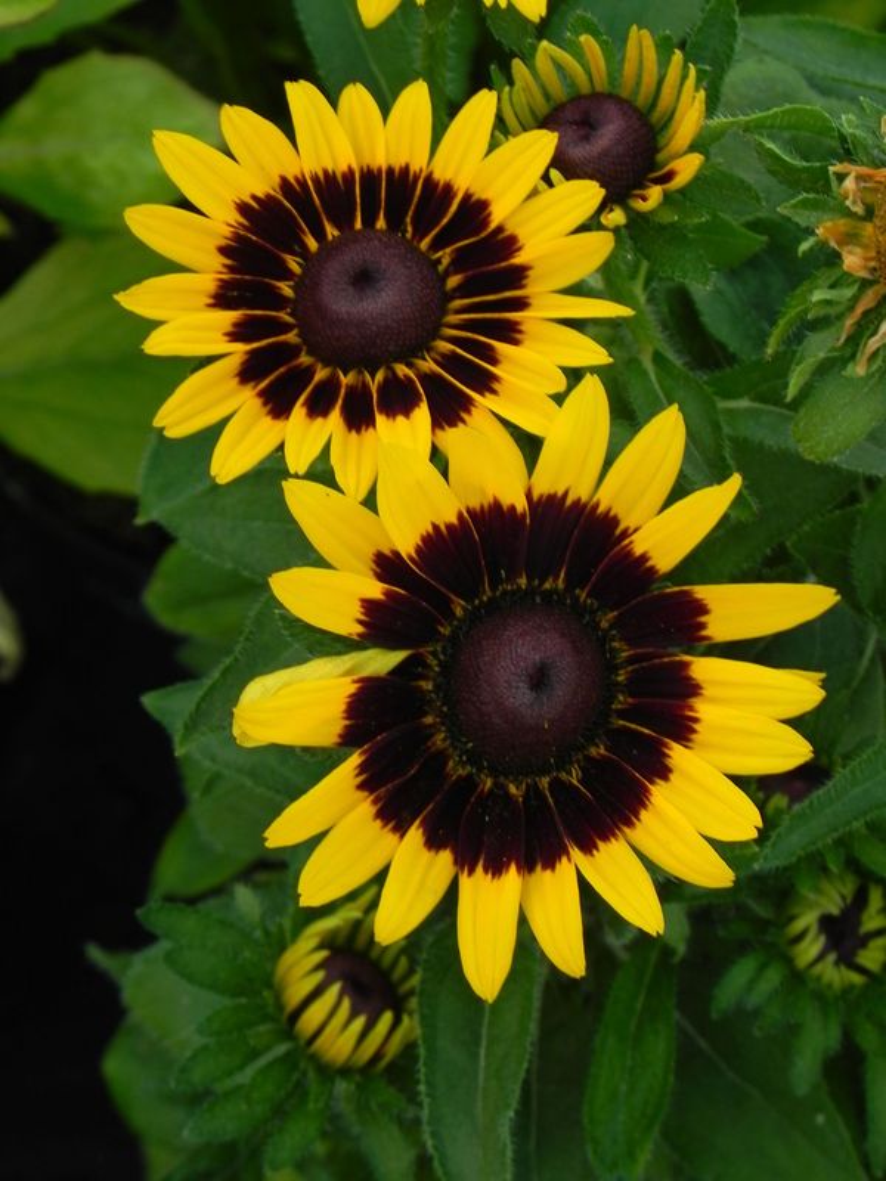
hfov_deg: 8.1
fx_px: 6279
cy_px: 590
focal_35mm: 184
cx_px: 443
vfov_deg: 10.7
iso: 160
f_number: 5
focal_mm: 32.7
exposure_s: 1/20
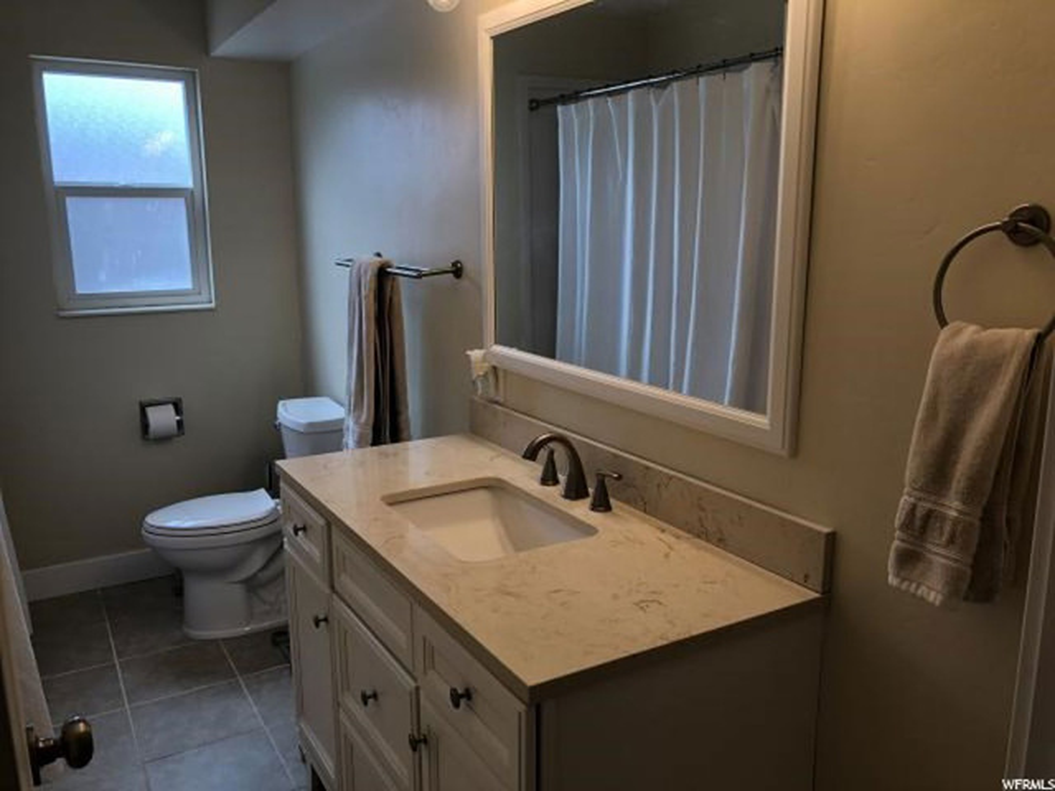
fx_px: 853
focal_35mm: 28
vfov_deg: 49.7
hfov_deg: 63.4
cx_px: 528
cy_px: 396
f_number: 1.8
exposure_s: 1/120
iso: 50
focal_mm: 4
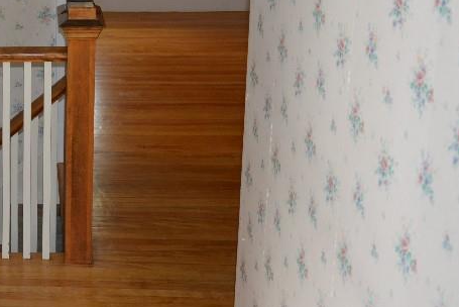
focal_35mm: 81
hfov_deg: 23.7
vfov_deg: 16.6
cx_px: -26
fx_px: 1033
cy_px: 28
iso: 450
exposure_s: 1/60
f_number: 3.8
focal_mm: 24
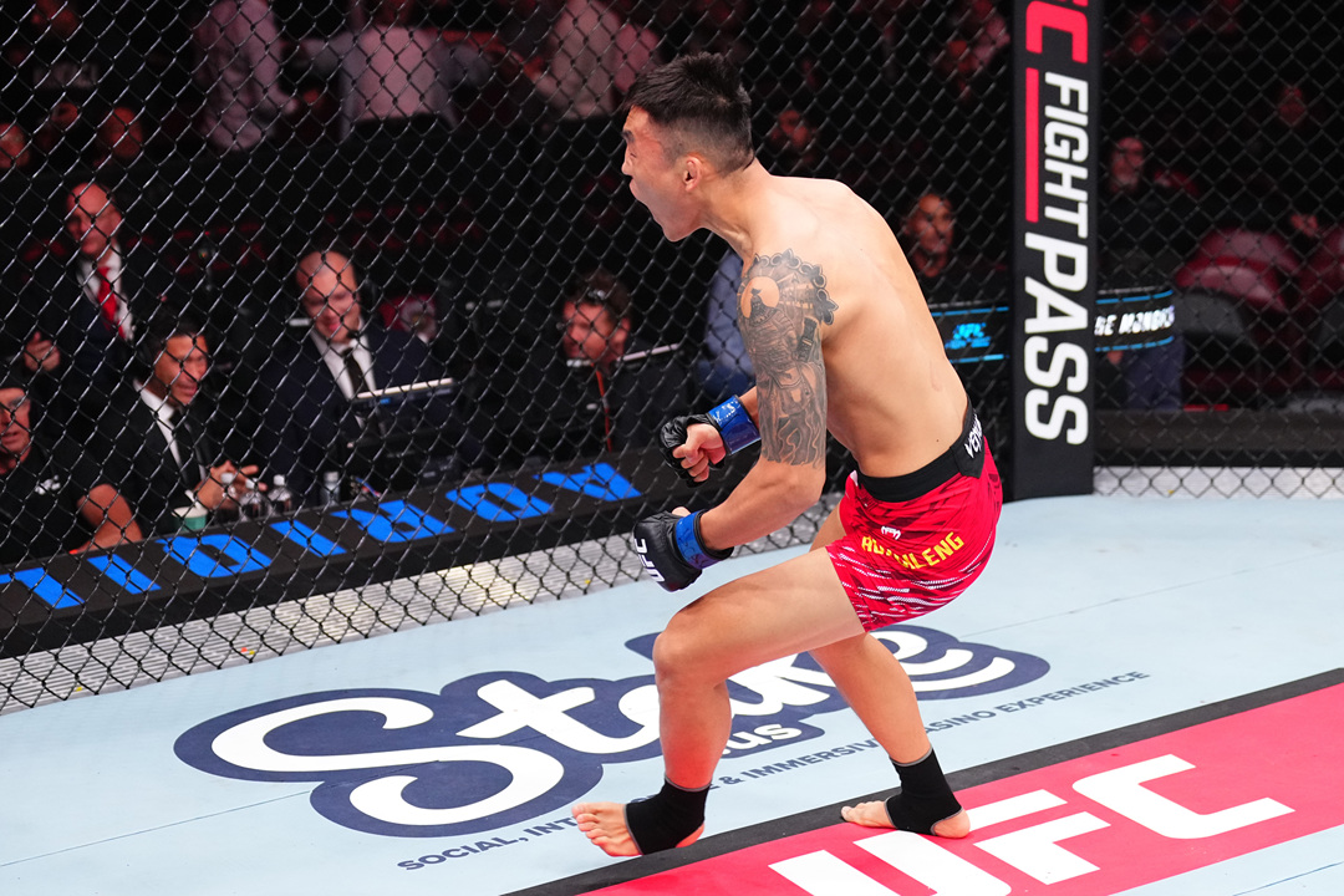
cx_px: 672
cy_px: 448
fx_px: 2613
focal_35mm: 70
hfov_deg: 28.8
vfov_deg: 19.5
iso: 3200
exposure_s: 1/1250
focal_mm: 70
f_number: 2.8
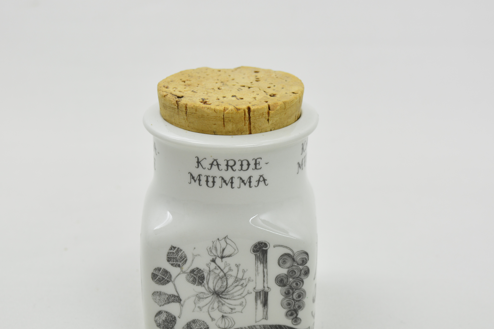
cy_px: 180
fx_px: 1180
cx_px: 223
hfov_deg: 23.6
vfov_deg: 15.9
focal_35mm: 86
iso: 400
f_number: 6.7
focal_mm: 42
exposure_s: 1/6
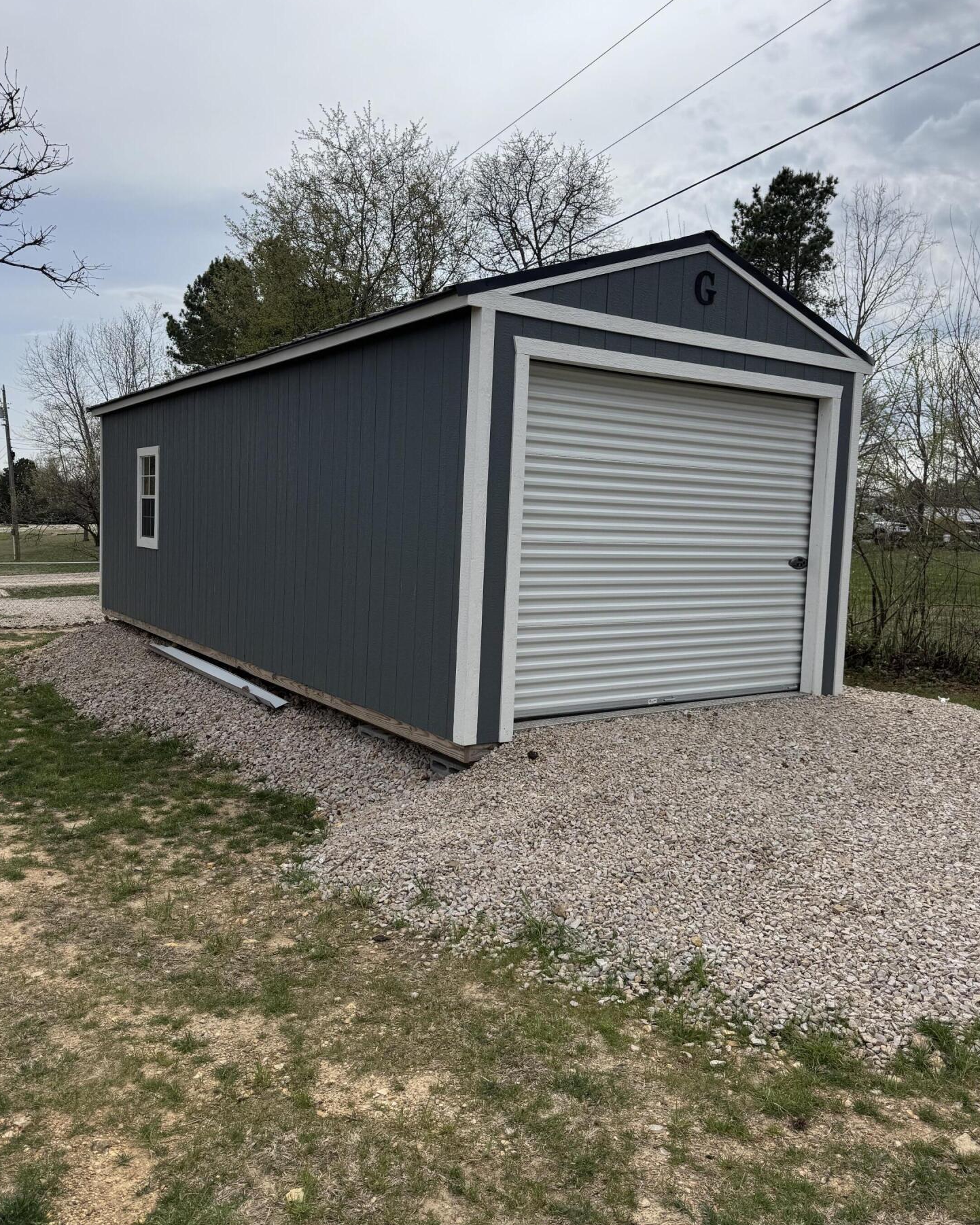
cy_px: 595
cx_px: 480
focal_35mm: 26
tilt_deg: -5.9
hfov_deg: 54.9
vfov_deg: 66.0
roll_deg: -1.8
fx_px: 942
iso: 80
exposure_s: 1/5814
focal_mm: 6.76
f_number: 1.78
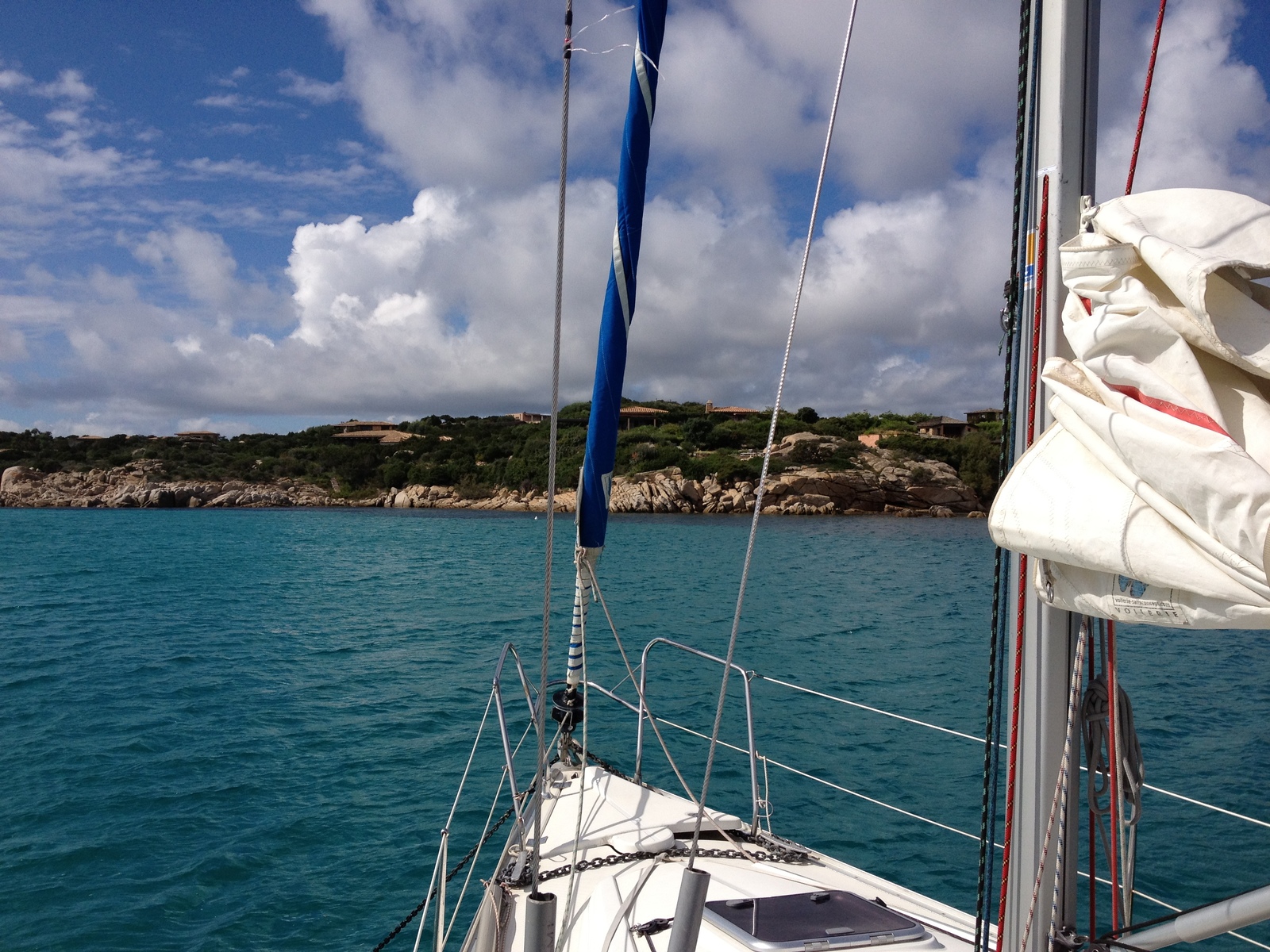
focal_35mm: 35
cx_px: 635
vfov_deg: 40.7
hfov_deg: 52.6
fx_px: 1284
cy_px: 476
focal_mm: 4.28
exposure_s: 1/3460
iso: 64
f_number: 2.4
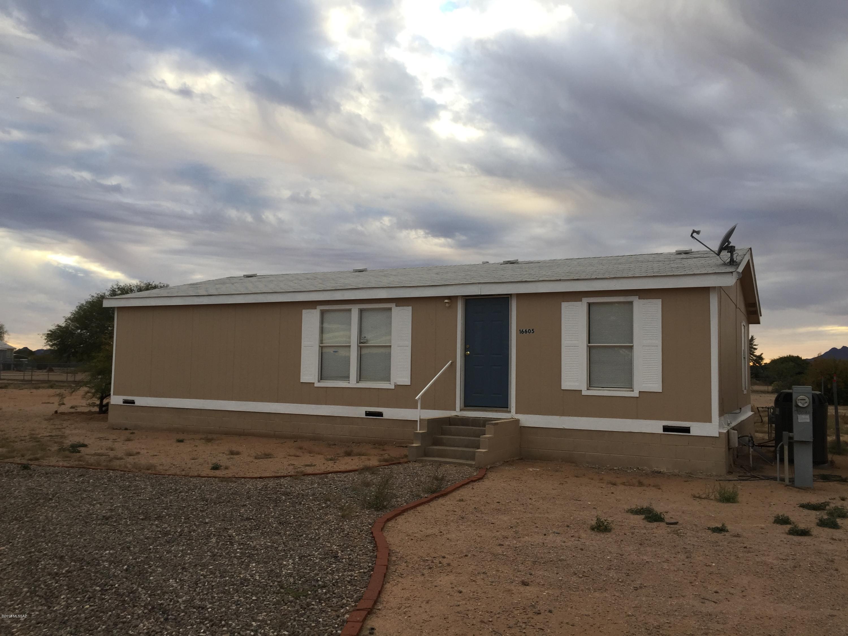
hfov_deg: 61.7
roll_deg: -2.0
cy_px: 318
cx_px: 424
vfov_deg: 48.2
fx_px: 710
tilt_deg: +5.4
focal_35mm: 29
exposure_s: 1/130
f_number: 2.2
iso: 32
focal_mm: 4.15
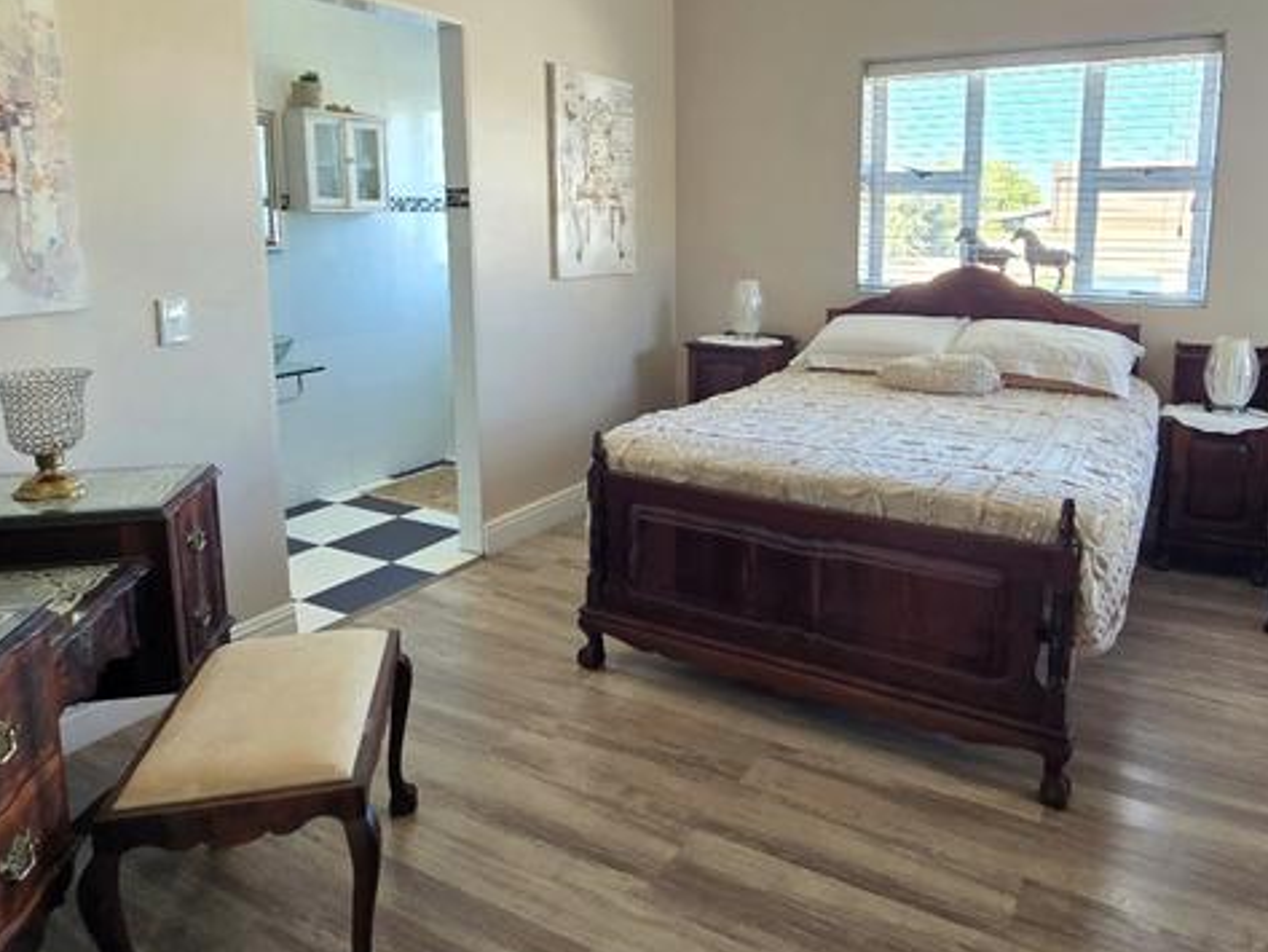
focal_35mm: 22
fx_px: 806
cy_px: 365
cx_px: 718
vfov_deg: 60.4
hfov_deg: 76.0
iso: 64
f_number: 2.2
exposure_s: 1/50.3
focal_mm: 2.2
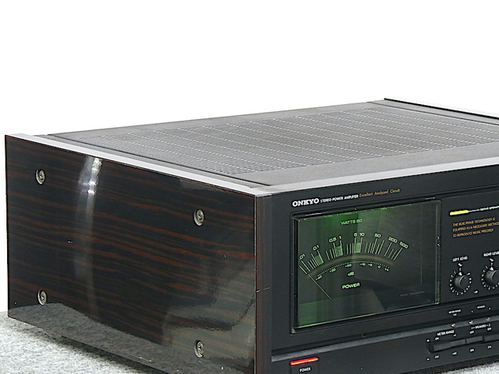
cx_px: 339
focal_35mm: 161
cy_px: 215
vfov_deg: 9.2
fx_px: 2321
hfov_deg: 12.3
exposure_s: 1/2
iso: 200
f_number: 5.6
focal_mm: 19
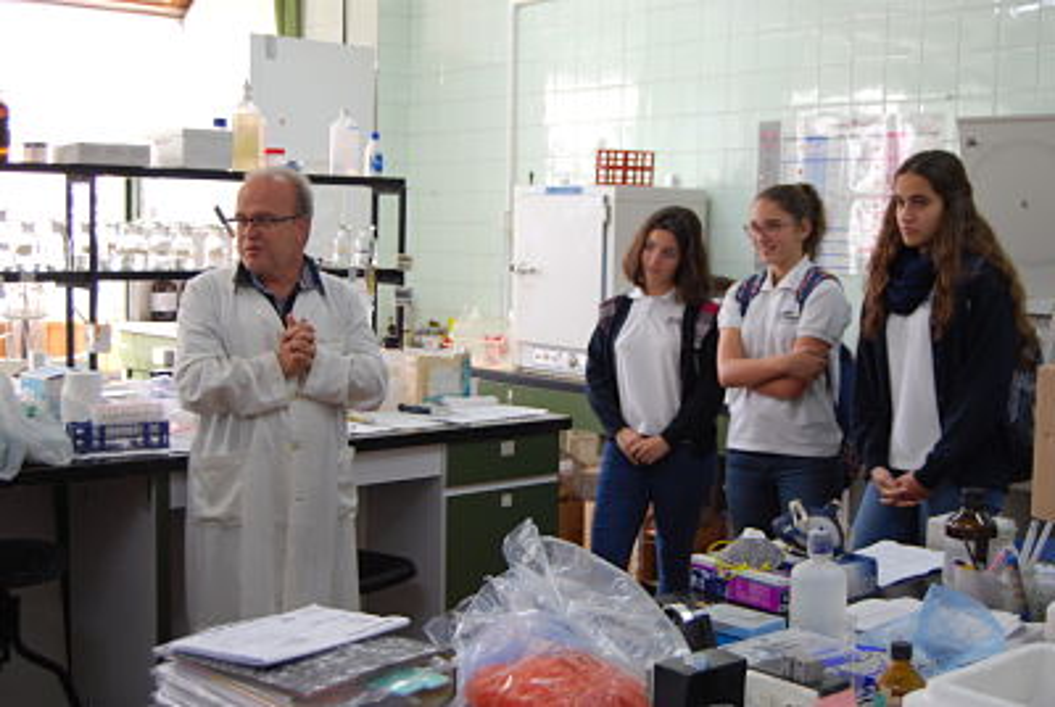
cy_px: 354
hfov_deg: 42.3
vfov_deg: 29.0
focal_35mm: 46
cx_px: 528
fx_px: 1365
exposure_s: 1/30
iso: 280
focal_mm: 31
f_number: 4.5
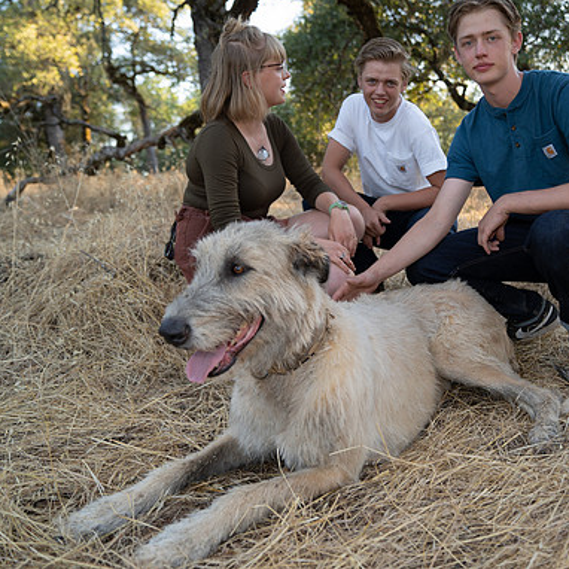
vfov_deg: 52.5
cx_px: 343
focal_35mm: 31
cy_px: 282
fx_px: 577
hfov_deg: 52.2
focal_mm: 24
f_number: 2.8
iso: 250
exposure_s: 1/160
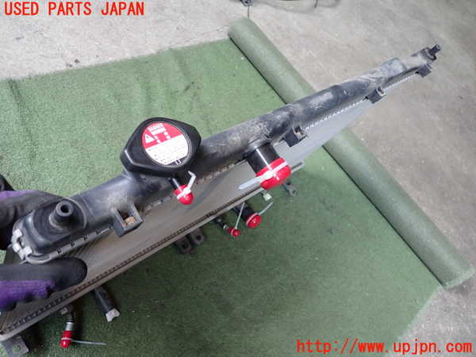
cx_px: 238
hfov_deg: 60.0
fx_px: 413
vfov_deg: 46.8
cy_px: 178
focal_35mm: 30
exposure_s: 1/100
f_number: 2.3
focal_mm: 5.4
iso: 200
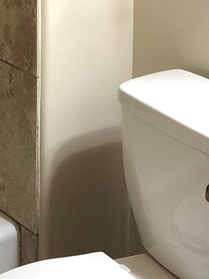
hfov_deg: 11.4
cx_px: 63
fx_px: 1046
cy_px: -35
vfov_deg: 14.8
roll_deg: -1.8
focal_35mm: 130
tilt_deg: -12.6
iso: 64
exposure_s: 1/15
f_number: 1.8
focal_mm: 3.99
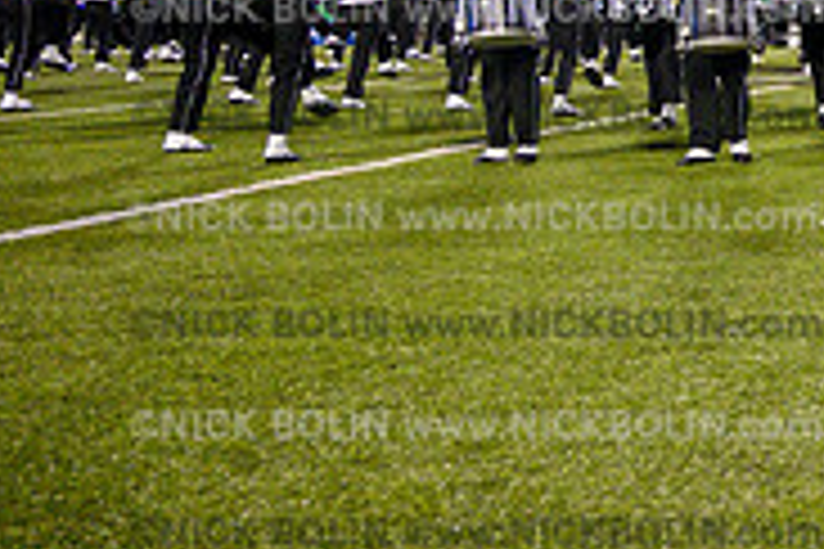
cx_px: 1180
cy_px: 9
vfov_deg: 17.6
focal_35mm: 76
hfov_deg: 22.6
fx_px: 1739
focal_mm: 24
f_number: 4
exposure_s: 1/500
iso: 5000
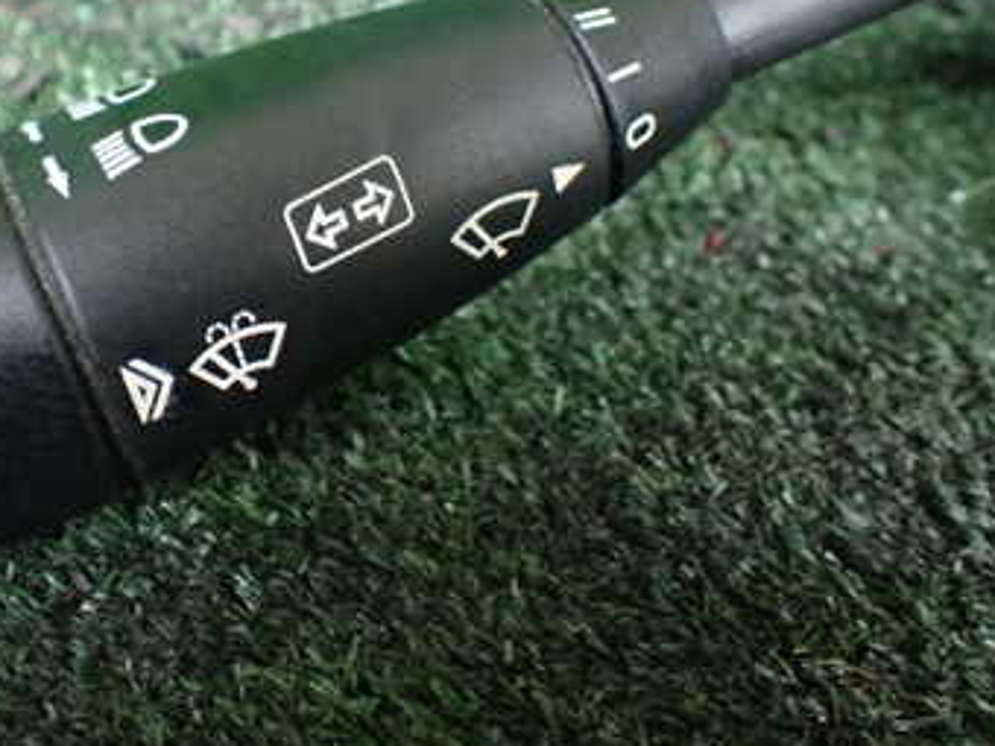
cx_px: 205
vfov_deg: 27.1
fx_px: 1523
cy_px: 178
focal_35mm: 53
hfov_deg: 35.1
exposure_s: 1/30
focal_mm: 5.4
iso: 800
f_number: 2.3
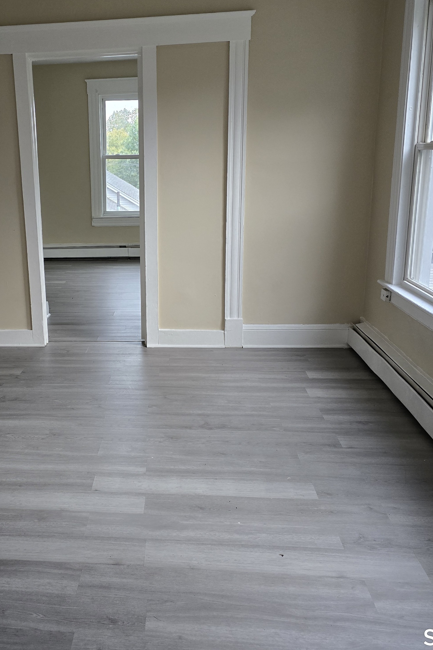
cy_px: 316
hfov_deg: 38.9
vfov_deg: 57.2
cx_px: 109
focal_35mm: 33
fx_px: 595
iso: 400
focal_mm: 6.3
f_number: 1.7
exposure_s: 1/120
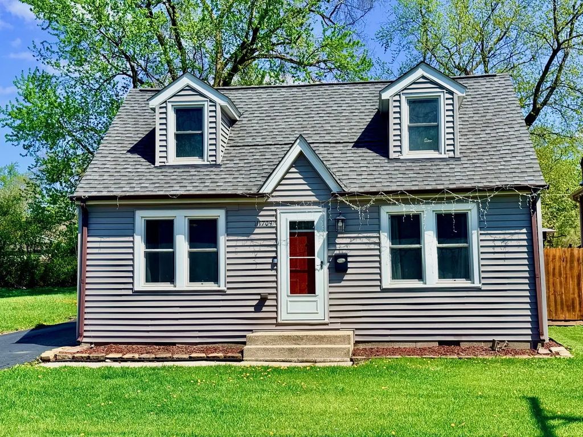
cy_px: 218
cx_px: 292
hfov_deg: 39.7
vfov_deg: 30.3
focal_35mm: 48
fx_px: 808
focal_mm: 6.76
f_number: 1.78
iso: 64
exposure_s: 1/5208
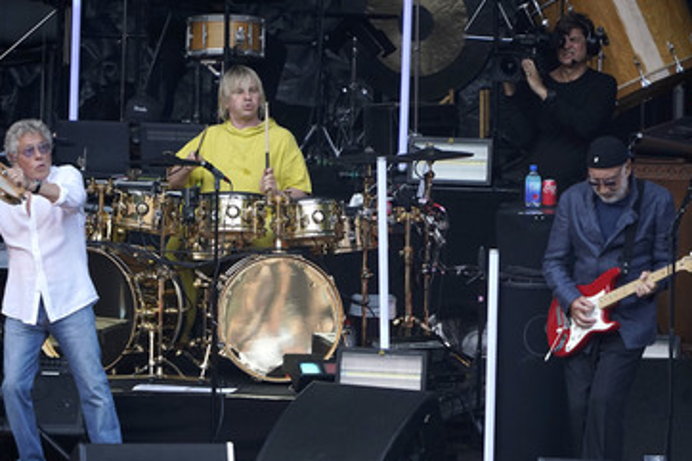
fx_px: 11528
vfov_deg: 2.3
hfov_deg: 3.4
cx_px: 334
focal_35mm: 600
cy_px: 272
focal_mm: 481
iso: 2000
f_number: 6.3
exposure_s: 1/400
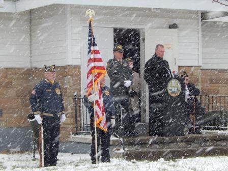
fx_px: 935
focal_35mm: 142
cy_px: 86
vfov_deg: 10.4
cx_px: 114
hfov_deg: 13.9
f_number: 4.9
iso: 125
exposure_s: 1/80
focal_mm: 25.3
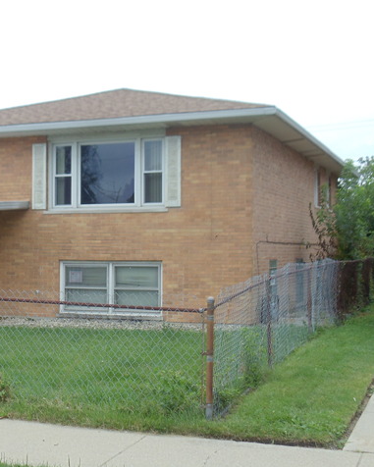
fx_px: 1107
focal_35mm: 80
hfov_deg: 19.0
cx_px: 71
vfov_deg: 23.8
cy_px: 233
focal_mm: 8.3
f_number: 4.1
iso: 100
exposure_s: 1/320
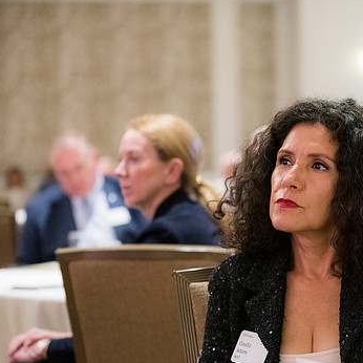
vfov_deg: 15.7
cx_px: 290
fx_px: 1317
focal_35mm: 111
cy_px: 199
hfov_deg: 15.6
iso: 6400
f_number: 2.8
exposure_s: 1/160
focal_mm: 78
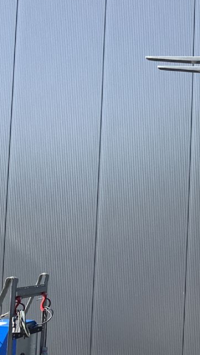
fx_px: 641
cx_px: 321
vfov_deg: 31.0
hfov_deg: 15.9
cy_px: 188
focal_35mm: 68
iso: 25
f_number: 2.4
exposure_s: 1/426
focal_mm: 3.3
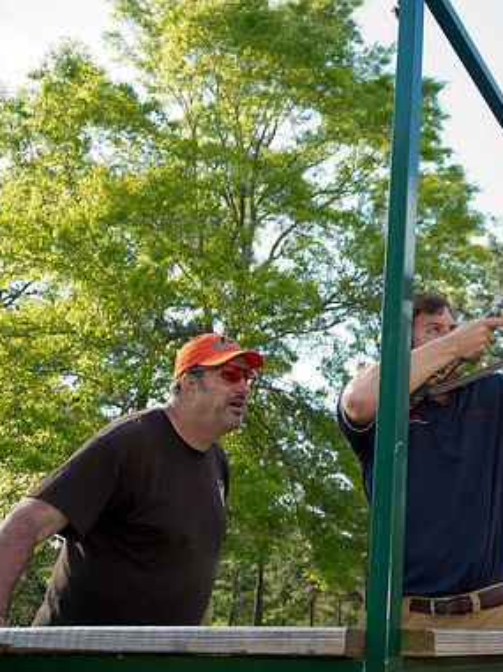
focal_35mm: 41
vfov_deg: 45.8
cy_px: 339
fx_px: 796
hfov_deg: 33.0
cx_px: 469
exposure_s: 1/125
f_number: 5
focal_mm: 28
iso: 100
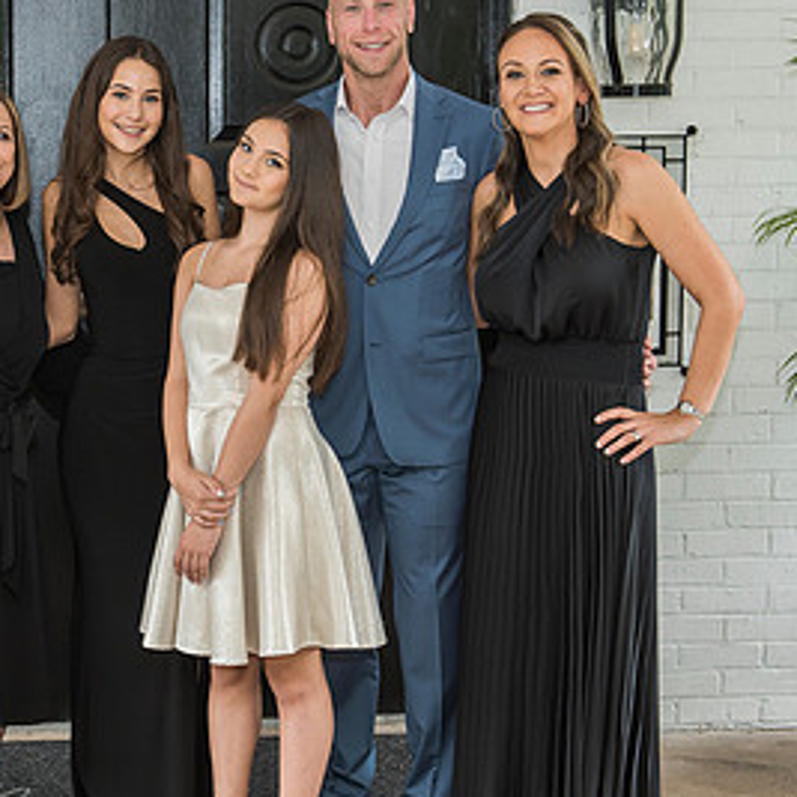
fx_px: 2162
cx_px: 146
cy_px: 380
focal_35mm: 83
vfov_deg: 20.9
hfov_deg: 20.6
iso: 640
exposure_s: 1/125
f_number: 4.5
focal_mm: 44
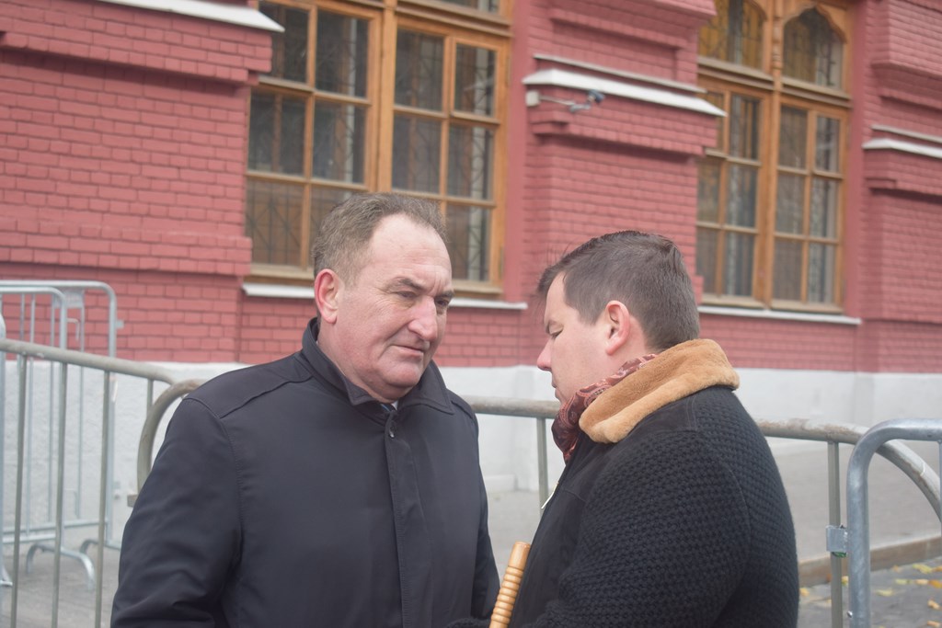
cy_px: 314
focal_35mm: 69
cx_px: 471
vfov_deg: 19.7
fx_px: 1806
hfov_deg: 29.2
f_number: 5.3
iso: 1000
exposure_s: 1/60
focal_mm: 46
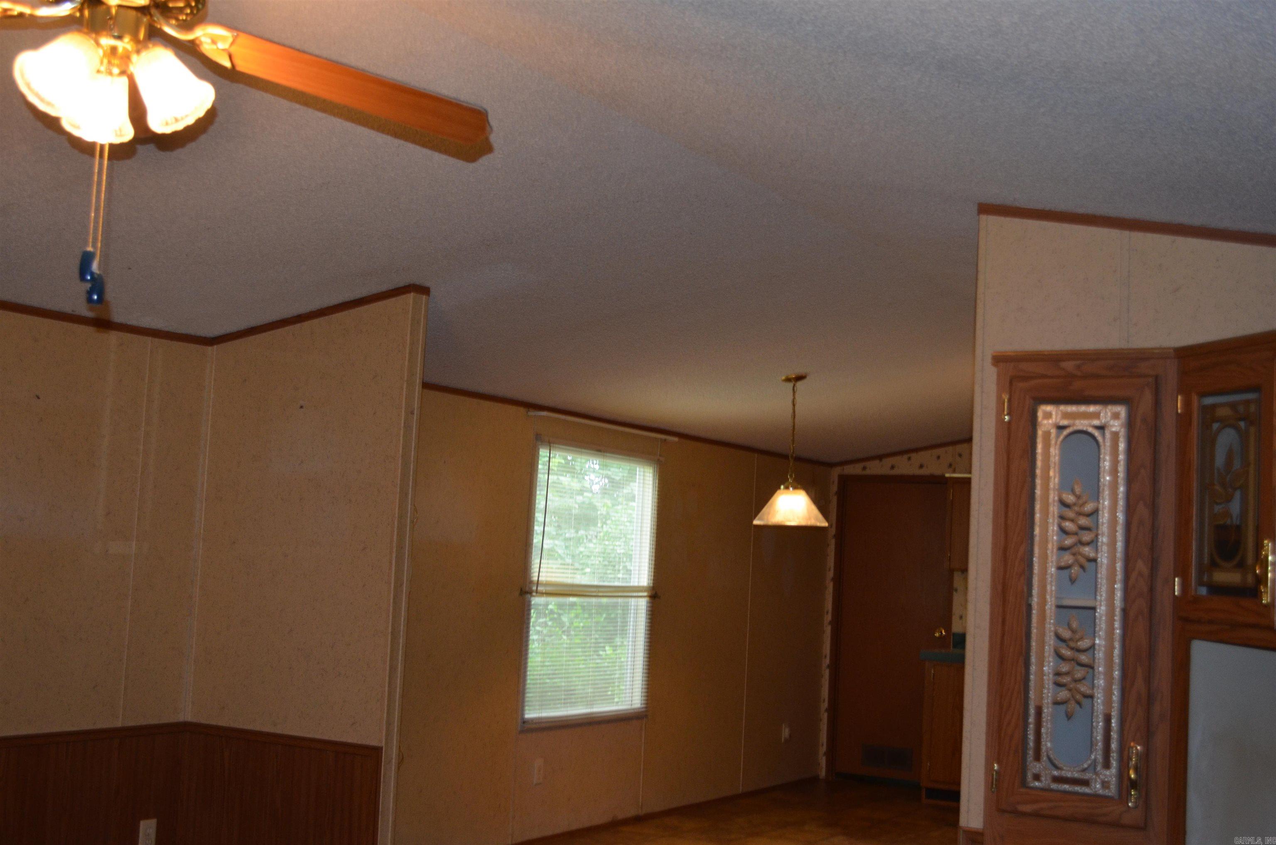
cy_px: 422
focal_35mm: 44
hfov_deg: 45.0
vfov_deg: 30.7
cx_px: 638
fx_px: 1538
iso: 640
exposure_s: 1/60
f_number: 4.5
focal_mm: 29
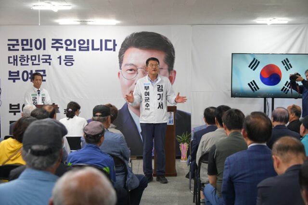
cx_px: 154
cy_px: 102
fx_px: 470
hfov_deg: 36.3
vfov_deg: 24.6
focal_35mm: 55
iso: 3200
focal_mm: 55
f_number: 4.5
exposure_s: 1/320
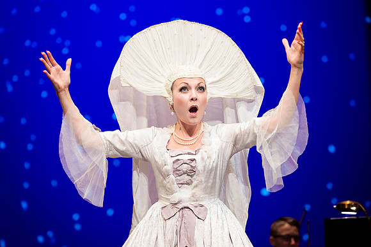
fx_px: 1392
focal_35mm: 135
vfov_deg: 10.2
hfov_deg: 15.2
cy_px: 124
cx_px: 186
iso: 1250
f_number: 6.7
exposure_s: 1/125
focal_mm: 135
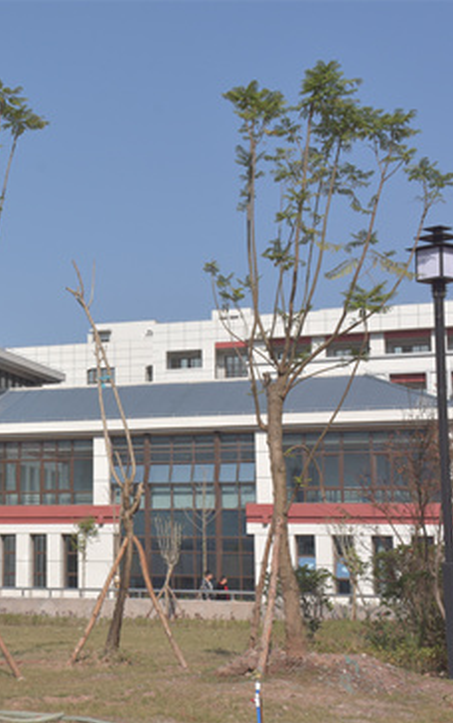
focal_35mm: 74
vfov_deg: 27.8
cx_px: -78
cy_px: 362
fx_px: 1459
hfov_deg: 16.9
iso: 640
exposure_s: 1/800
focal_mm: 32
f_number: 10
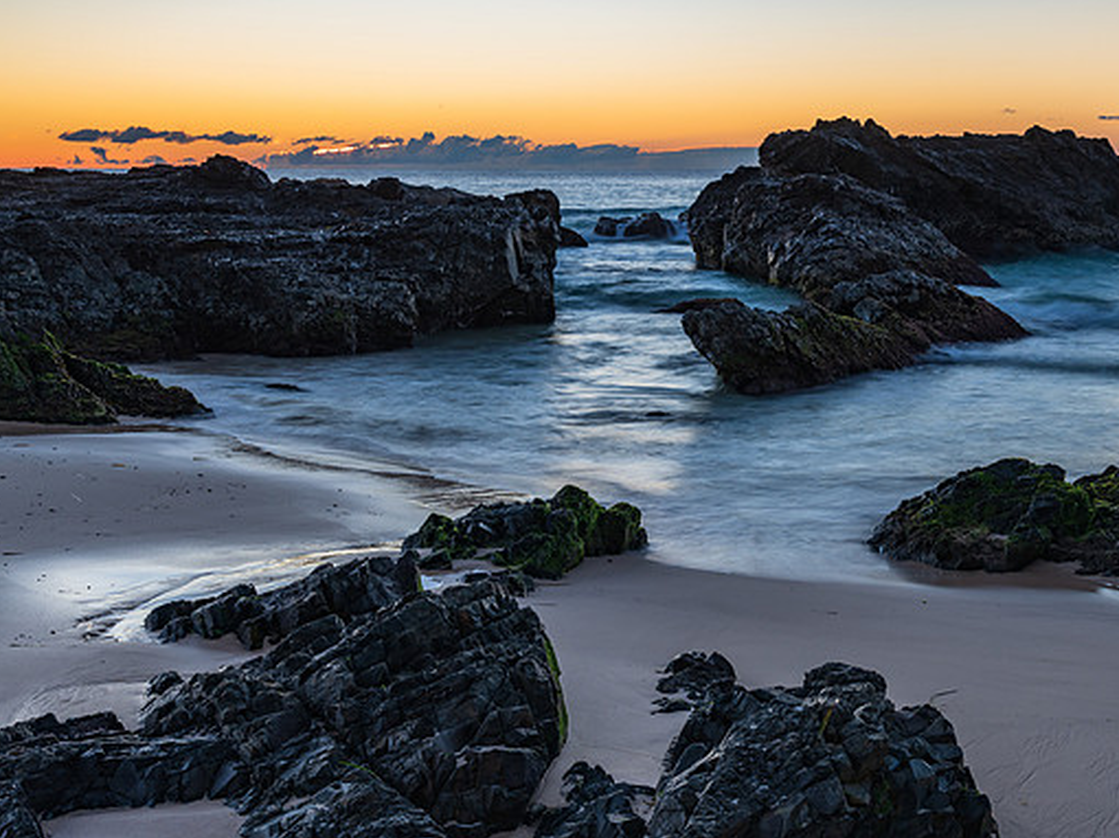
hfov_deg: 38.2
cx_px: 619
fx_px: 1616
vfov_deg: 29.1
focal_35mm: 50
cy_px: 422
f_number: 9
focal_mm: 44
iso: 200
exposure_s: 1
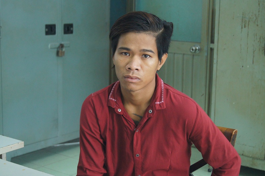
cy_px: 88
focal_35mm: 68
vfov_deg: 20.1
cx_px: 132
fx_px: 496
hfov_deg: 29.9
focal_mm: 45
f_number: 5.6
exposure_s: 1/50
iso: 1600
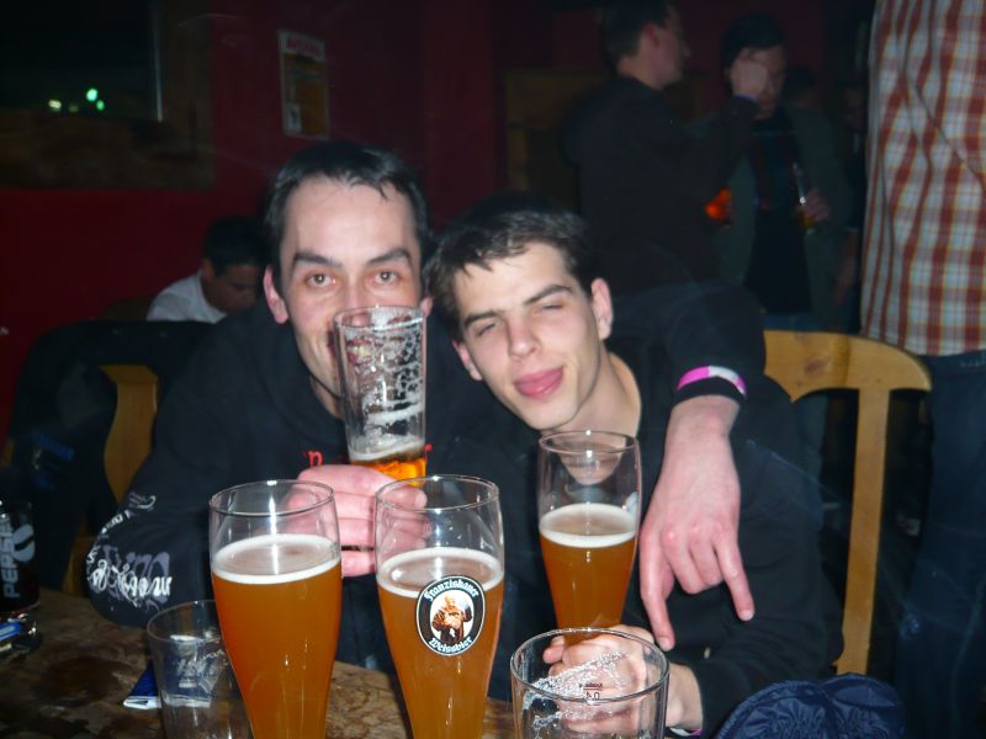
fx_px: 855
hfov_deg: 60.0
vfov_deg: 46.8
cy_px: 370
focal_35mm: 30
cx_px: 493
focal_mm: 4.9
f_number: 2.9
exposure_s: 1/30
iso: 100
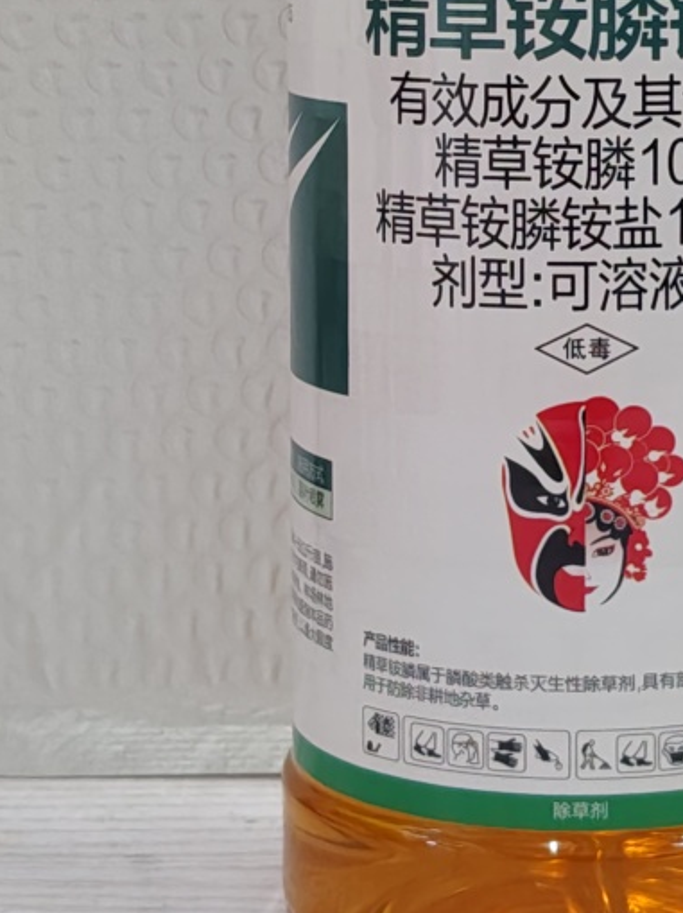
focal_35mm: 107
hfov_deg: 13.7
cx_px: 563
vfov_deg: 18.2
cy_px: 134
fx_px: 2818
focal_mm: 4.84
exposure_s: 1/33.3
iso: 853
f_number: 1.88
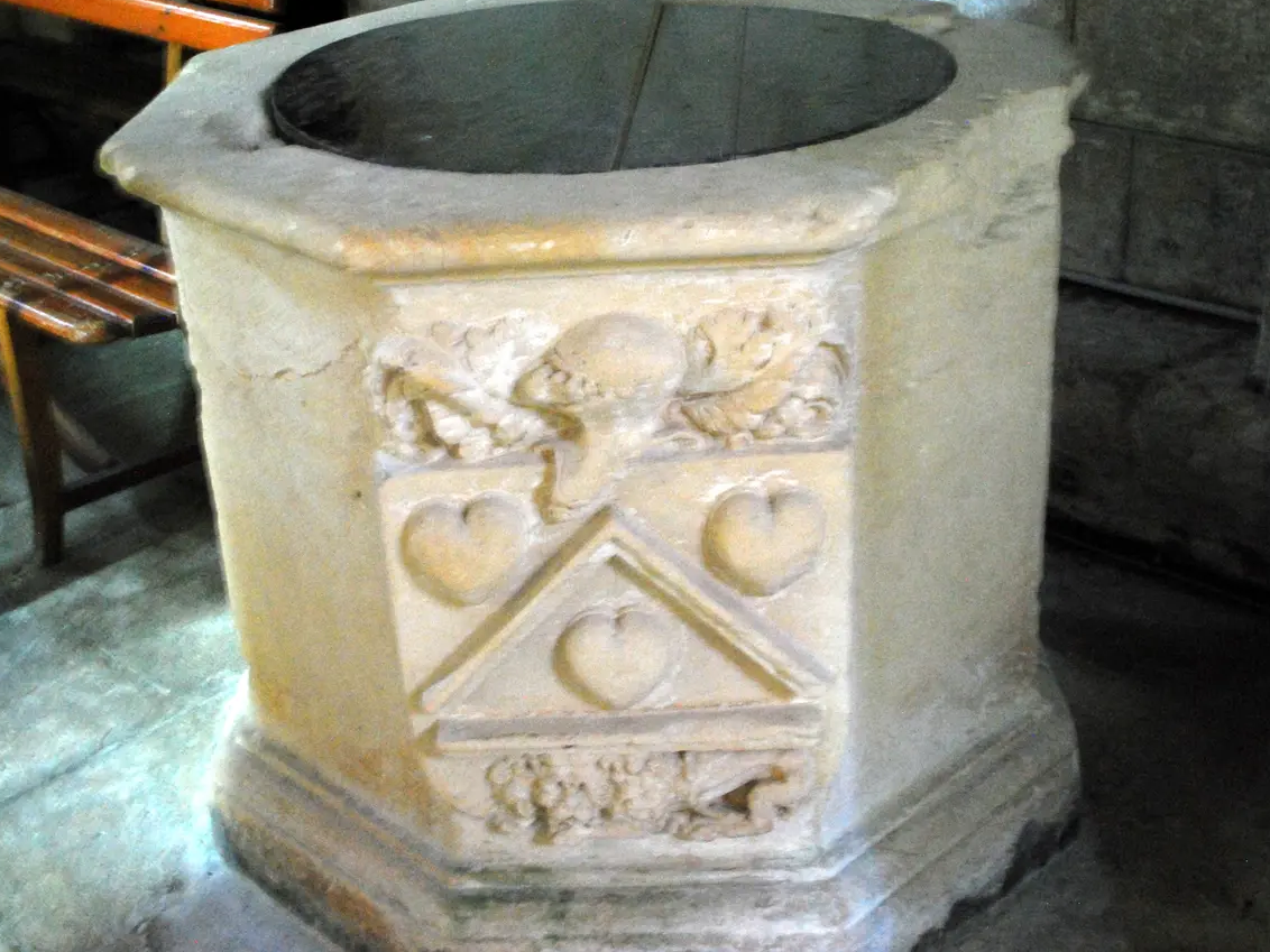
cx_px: 601
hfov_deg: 38.9
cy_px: 473
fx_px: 1798
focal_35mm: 49
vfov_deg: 29.7
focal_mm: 30
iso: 1600
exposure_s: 1/5
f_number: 4.8
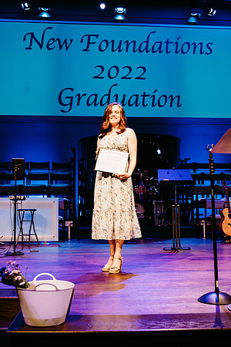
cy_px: 174
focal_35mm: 44
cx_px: 116
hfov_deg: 30.5
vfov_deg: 44.5
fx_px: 423
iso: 1600
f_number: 4
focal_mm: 44
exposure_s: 1/200
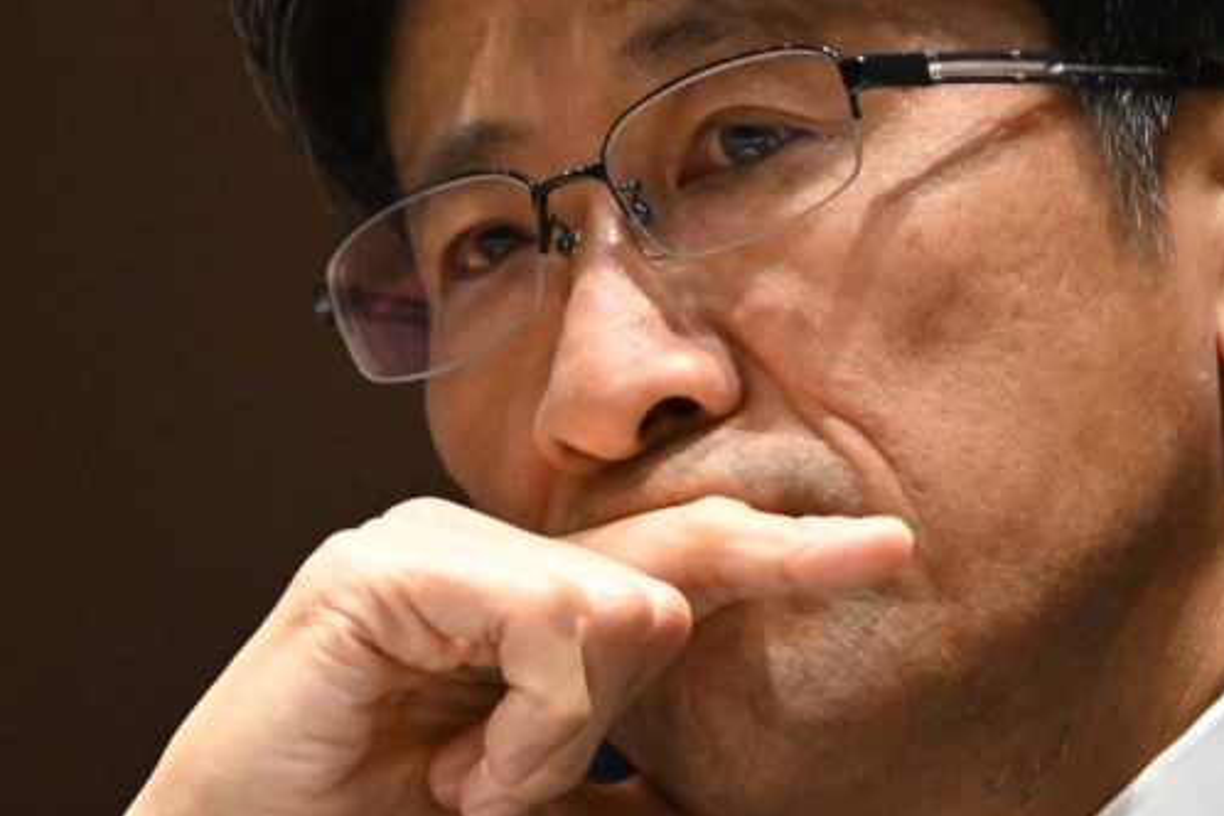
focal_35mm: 795
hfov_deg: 2.6
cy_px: 154
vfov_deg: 1.7
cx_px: 764
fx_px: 27028
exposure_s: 1/200
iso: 10000
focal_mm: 330
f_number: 4
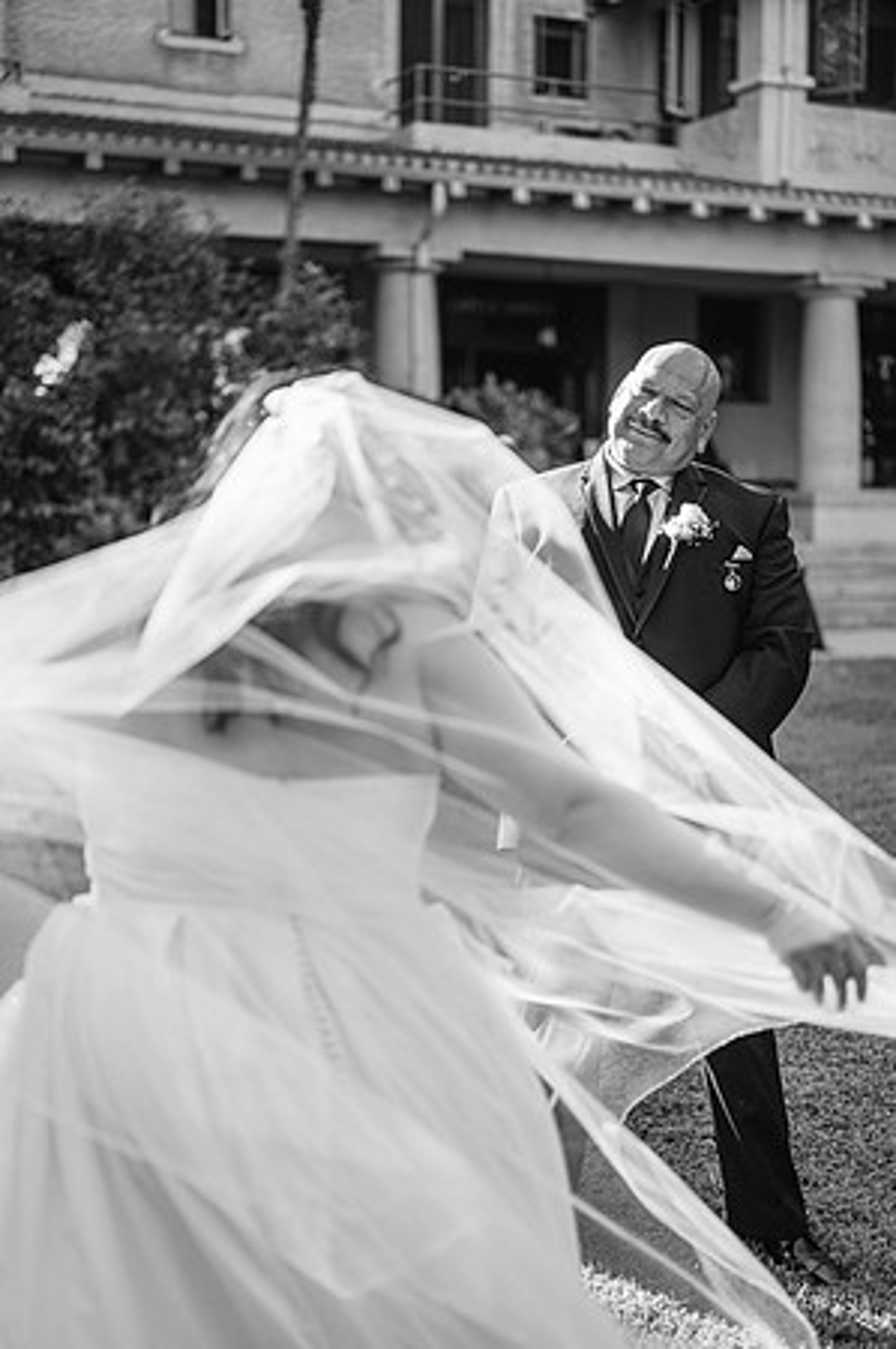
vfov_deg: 39.6
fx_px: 1871
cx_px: 448
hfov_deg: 26.9
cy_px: 674
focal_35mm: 50
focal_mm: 50
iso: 280
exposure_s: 1/1250
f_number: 1.8
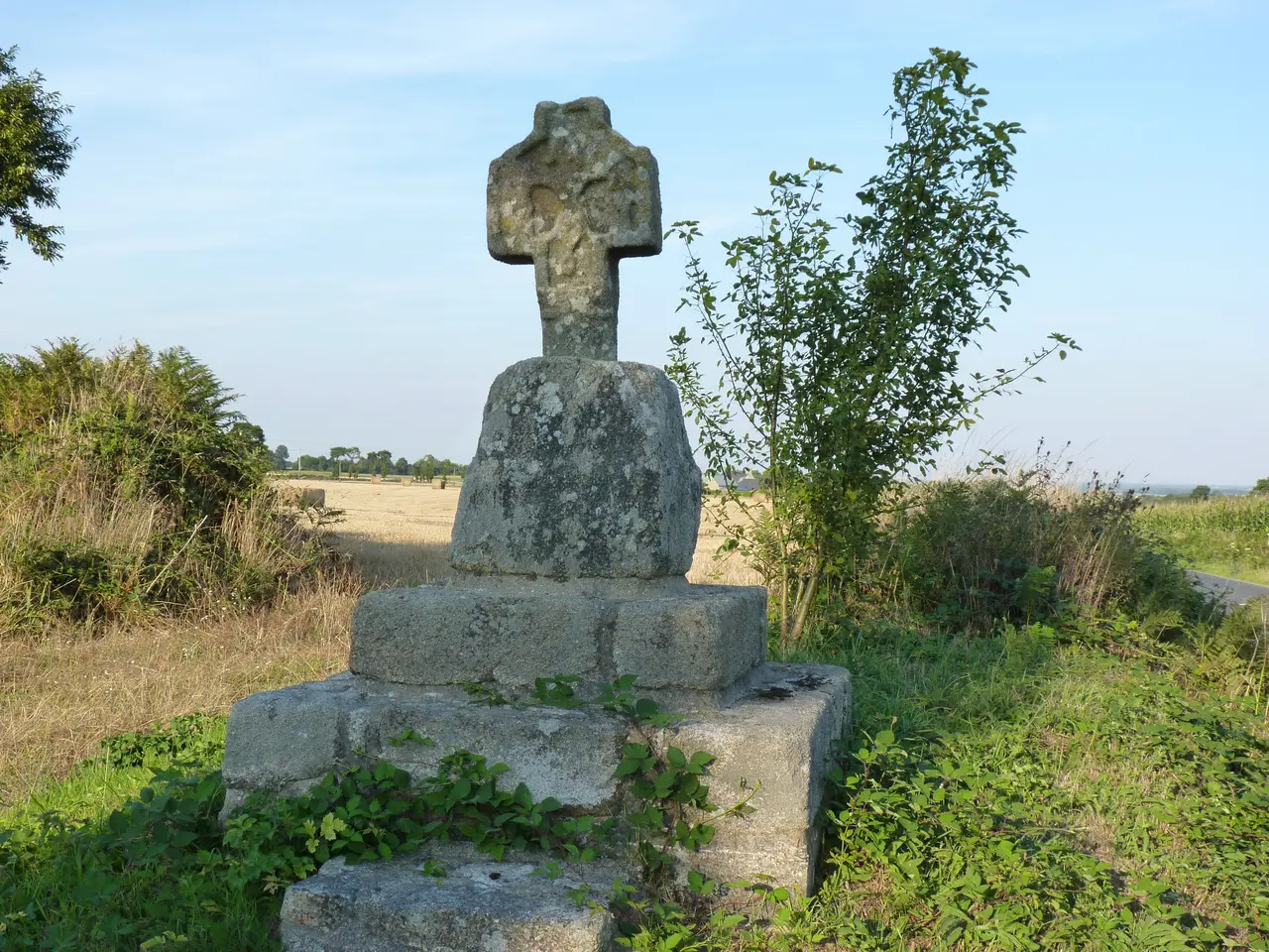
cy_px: 476
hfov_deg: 43.9
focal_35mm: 43
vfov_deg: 33.6
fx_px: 1576
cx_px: 634
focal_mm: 7.6
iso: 125
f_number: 4.5
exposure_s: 1/250
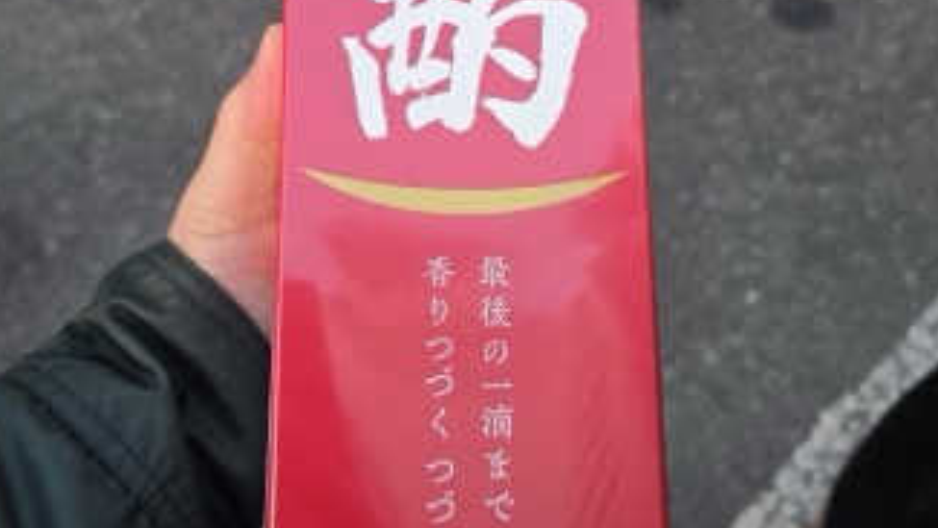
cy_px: 141
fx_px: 920
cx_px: 456
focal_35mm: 37
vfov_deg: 31.5
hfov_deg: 54.0
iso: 250
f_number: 1.7
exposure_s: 1/180
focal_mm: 6.3
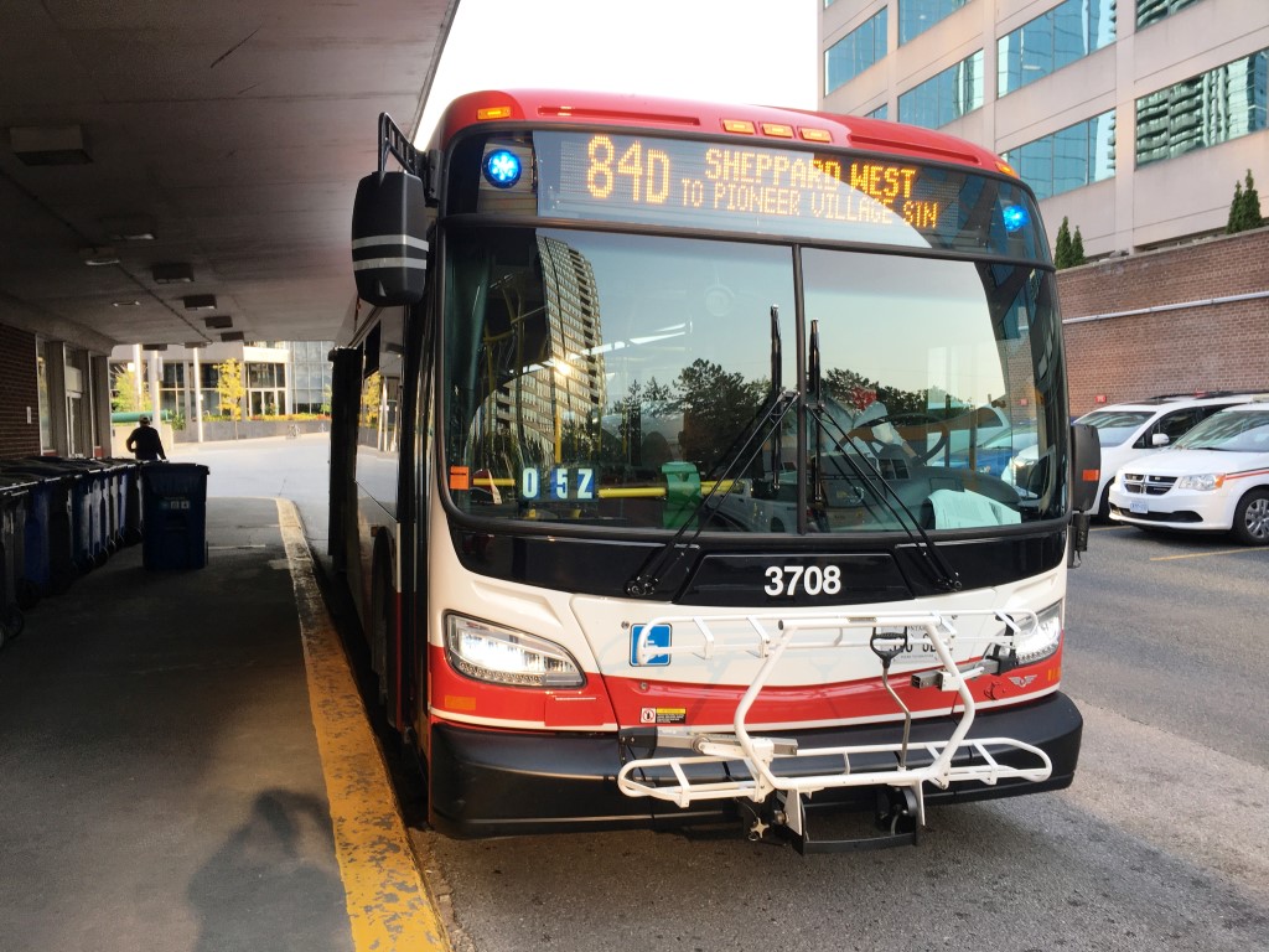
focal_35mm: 29
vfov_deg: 48.2
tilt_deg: -6.0
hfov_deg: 61.7
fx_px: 1063
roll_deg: +0.6
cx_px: 634
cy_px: 476
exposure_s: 1/143
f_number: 2.2
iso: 25
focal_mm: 4.15
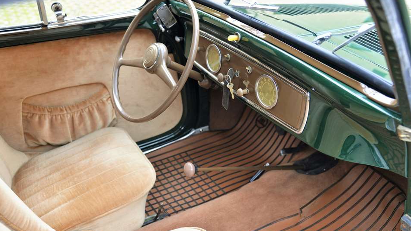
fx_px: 403
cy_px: 112
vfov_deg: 32.0
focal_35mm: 37
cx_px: 206
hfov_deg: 54.0
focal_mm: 35
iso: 450
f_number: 4
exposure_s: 1/60
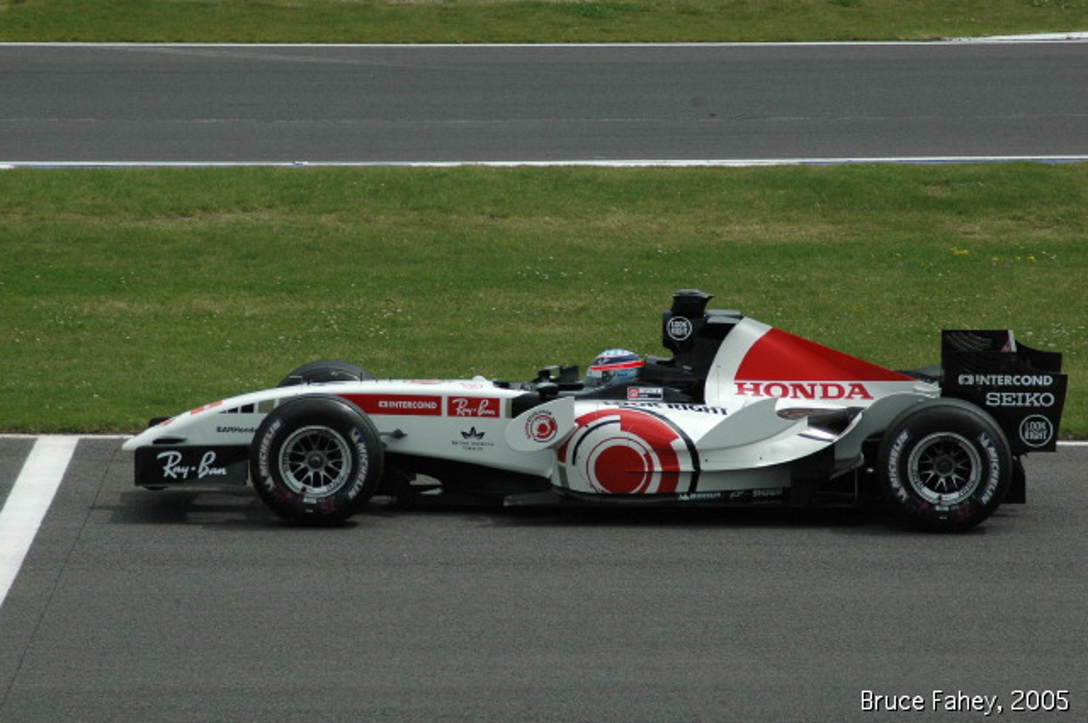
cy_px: 362
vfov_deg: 4.2
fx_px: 9961
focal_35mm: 330
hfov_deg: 6.3
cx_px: 544
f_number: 8
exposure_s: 1/2500
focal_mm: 220
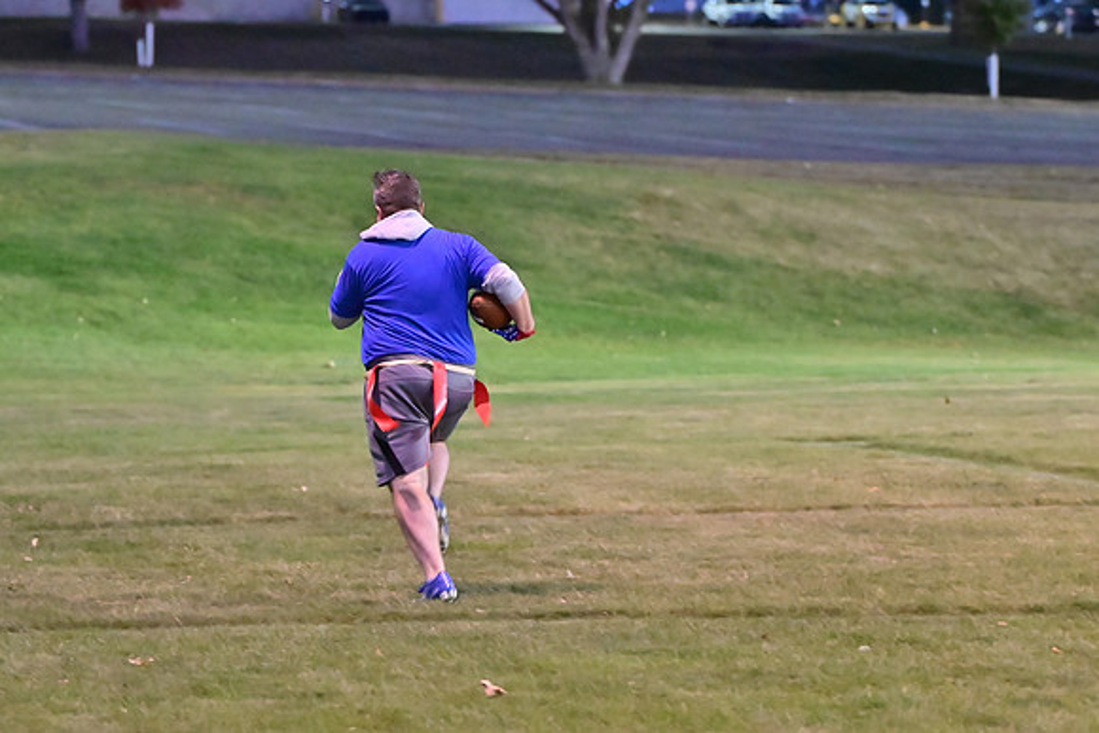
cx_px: 550
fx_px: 5710
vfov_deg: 7.3
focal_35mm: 187
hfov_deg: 11.0
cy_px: 366
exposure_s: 1/200
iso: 6400
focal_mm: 125
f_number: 4
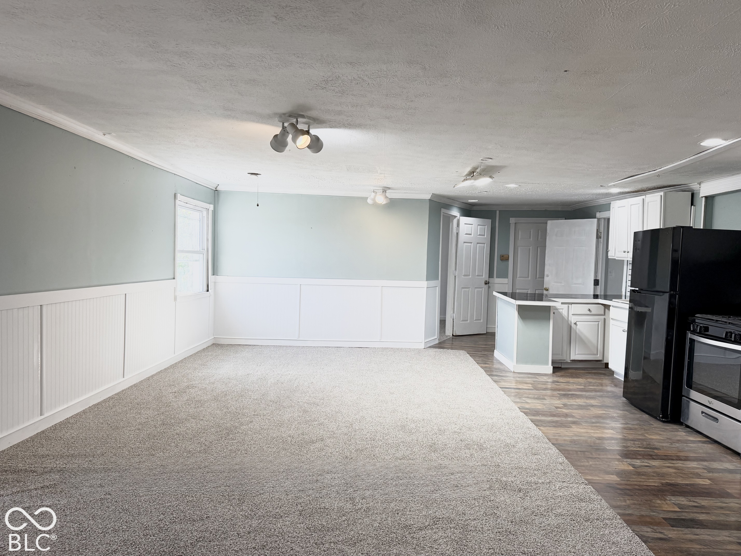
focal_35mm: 24
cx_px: 370
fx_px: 514
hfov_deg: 71.6
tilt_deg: -3.9
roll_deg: -1.2
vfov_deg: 56.8
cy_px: 278
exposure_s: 1/188
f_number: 1.78
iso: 100
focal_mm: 6.76
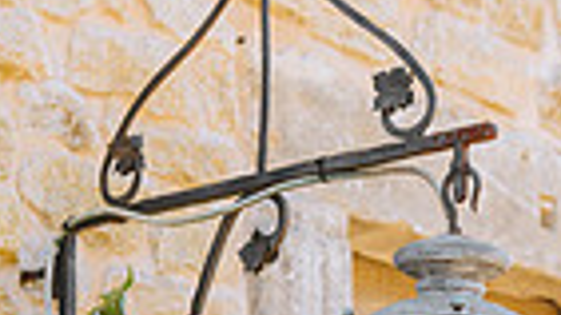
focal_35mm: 160
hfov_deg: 13.4
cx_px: 197
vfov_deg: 7.3
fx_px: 2378
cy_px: 638
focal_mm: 48
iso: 100
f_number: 4
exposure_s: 1/200
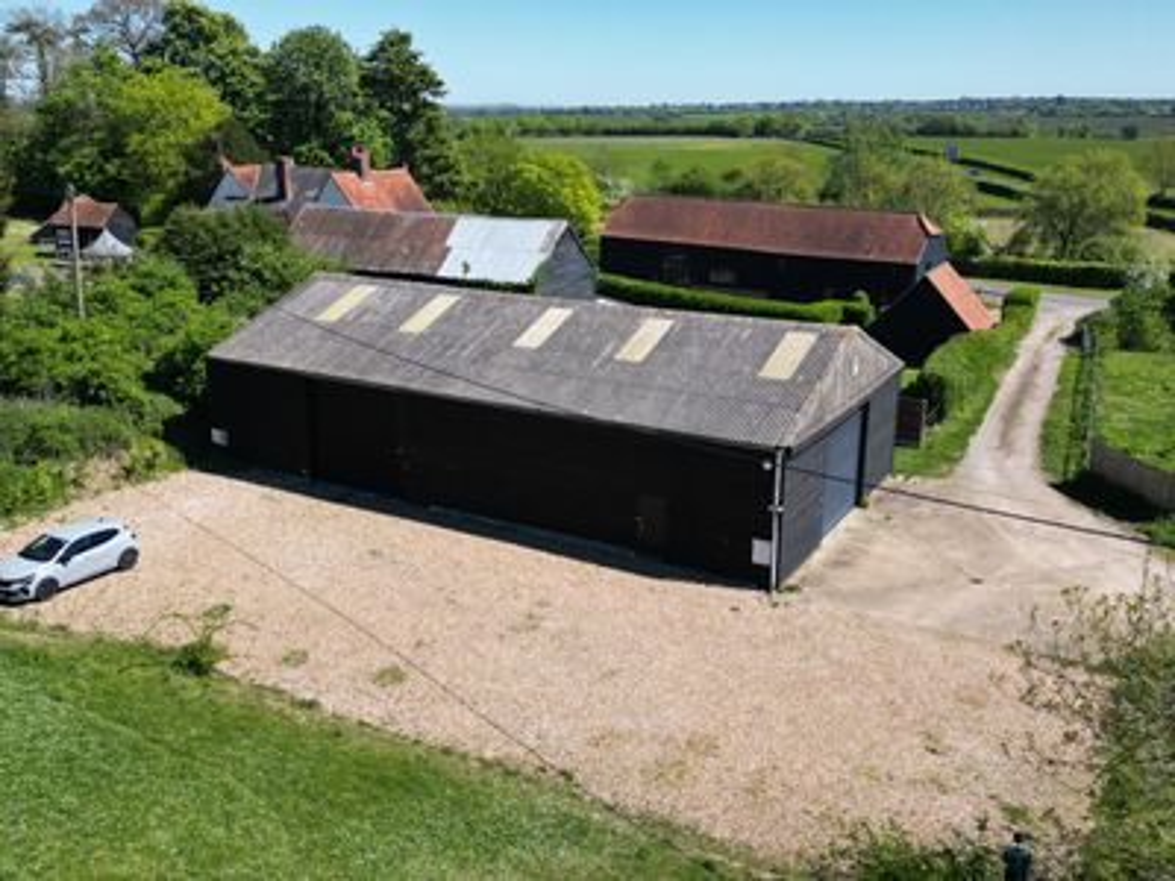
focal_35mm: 24
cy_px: 440
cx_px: 588
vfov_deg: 56.8
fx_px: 815
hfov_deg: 71.6
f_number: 1.7
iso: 130
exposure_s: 1/2500
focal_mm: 6.72
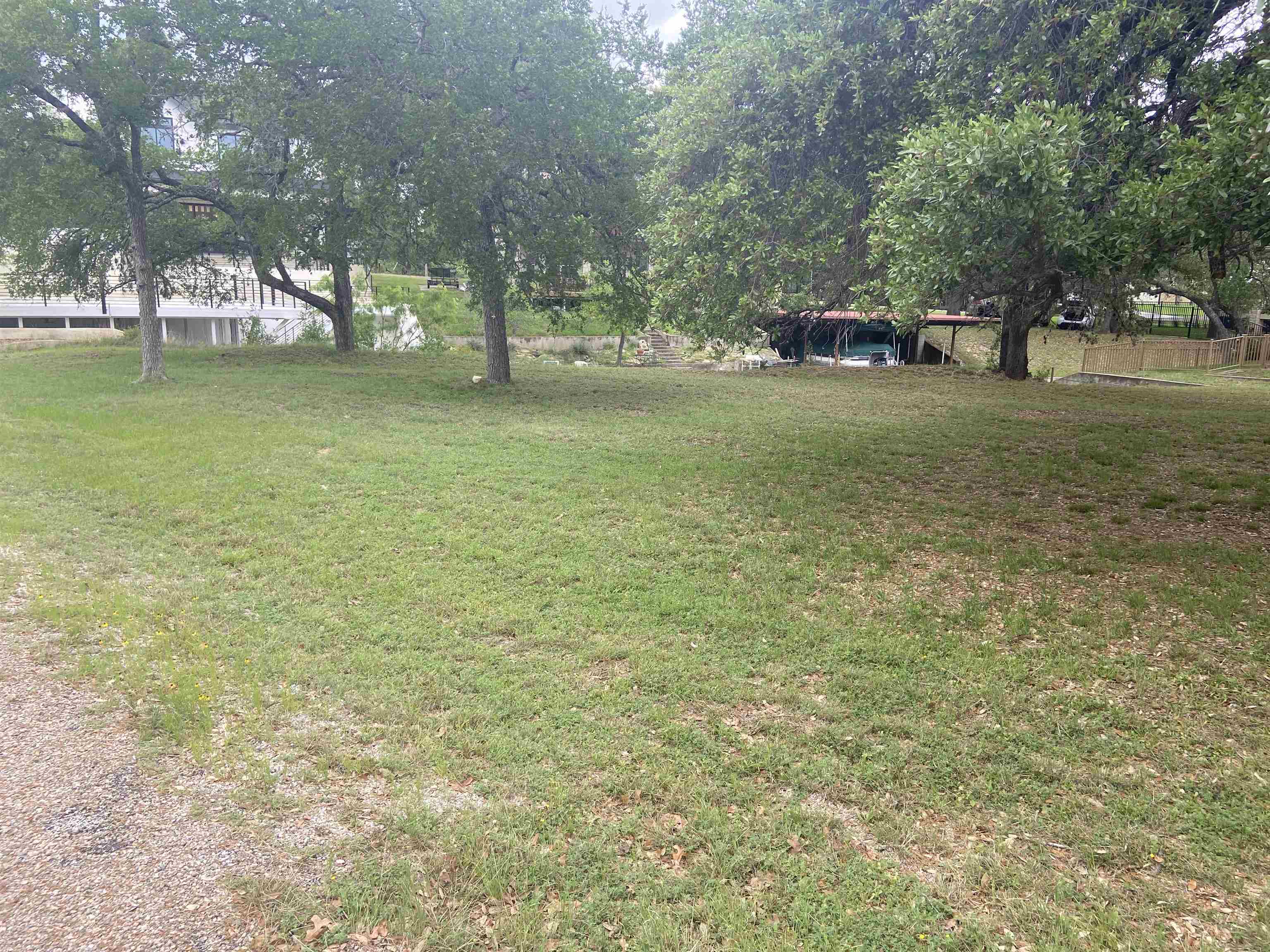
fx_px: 954
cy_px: 476
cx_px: 635
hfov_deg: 67.3
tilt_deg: -13.7
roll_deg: -2.2
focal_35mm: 26
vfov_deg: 53.1
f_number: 1.8
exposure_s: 1/304
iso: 32
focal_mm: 4.25
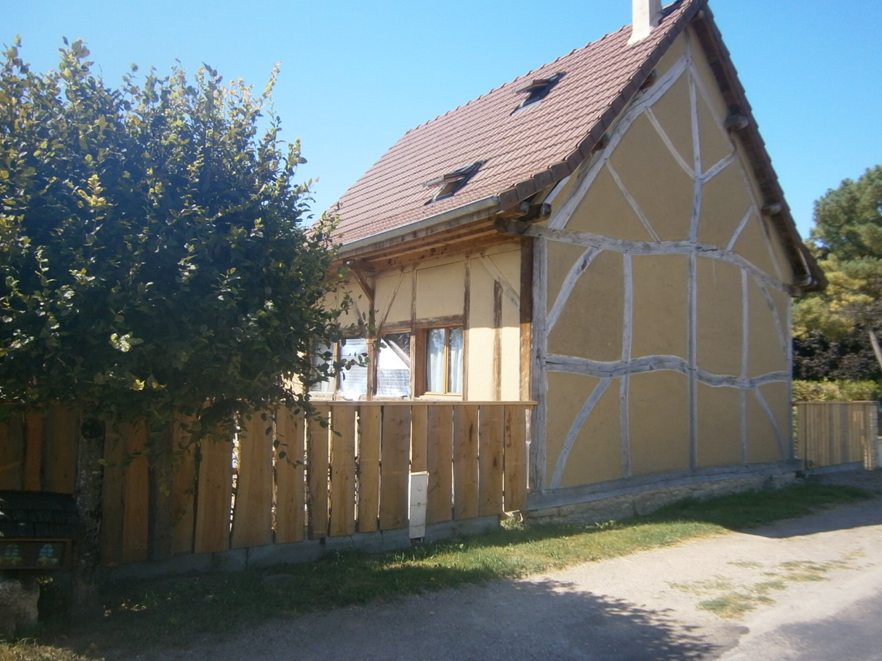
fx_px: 662
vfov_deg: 53.1
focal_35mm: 26
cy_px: 330
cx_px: 441
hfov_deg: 67.3
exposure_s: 1/100
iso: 80
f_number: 8
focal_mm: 4.7
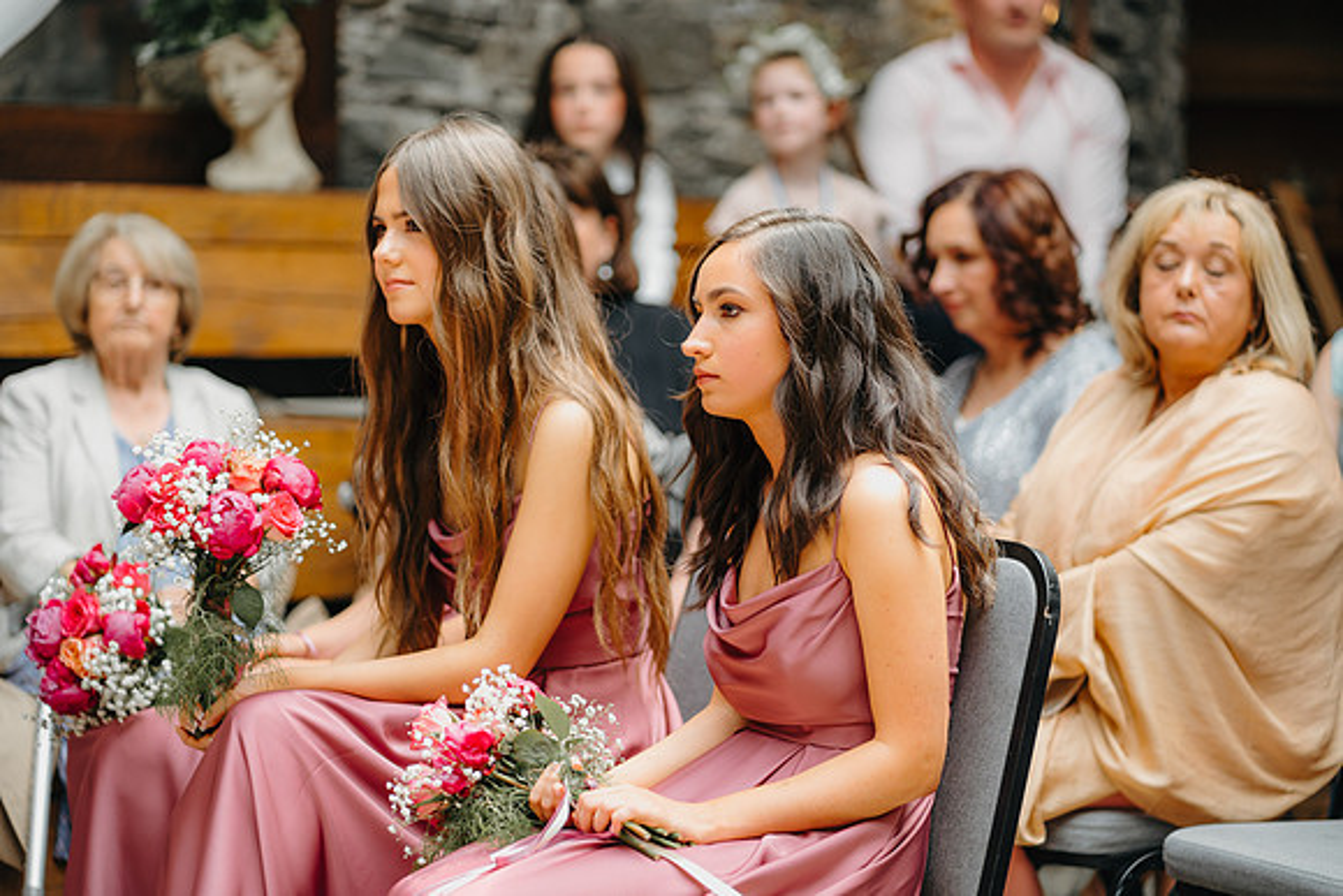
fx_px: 3172
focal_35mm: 85
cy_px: 448
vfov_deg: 16.1
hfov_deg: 23.9
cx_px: 672
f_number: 2
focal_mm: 85
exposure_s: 1/400
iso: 100
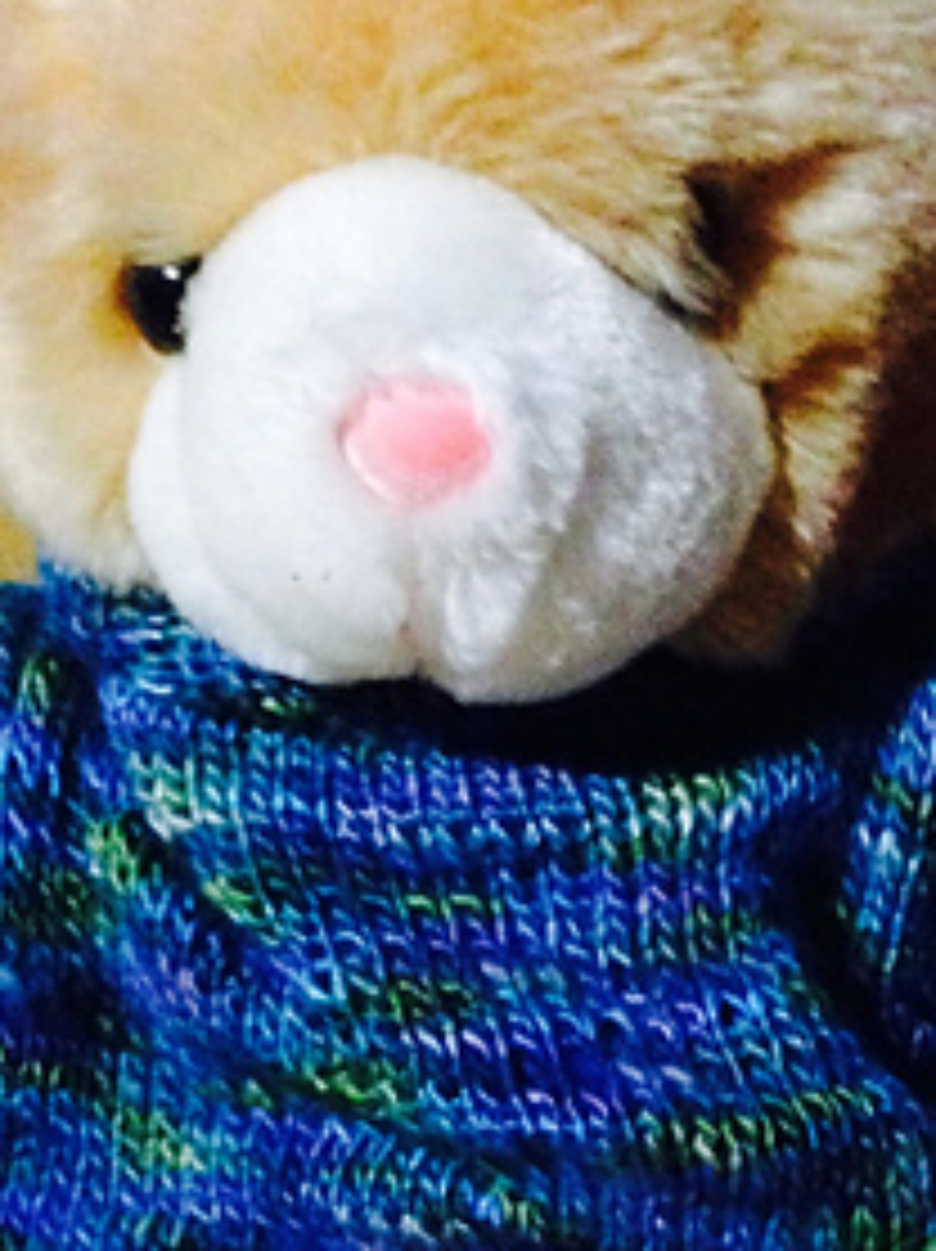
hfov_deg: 19.4
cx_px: 472
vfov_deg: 25.3
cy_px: 999
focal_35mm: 76
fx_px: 2744
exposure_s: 1/15
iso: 800
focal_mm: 4.12
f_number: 2.4
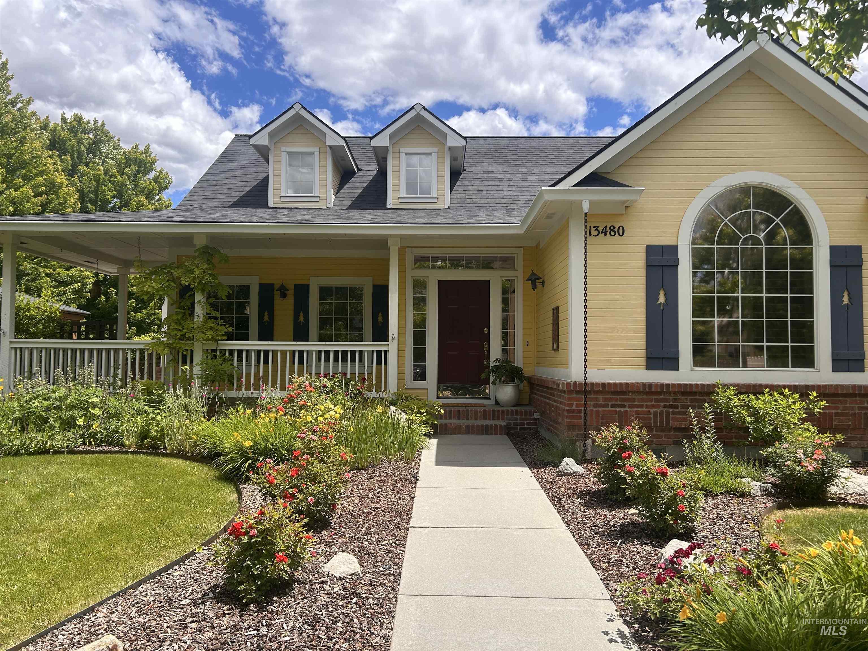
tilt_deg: +2.4
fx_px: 652
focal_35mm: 26
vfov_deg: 53.1
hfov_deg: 67.3
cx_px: 434
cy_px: 326
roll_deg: -0.5
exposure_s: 1/3968
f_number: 1.5
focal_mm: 5.7
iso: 50
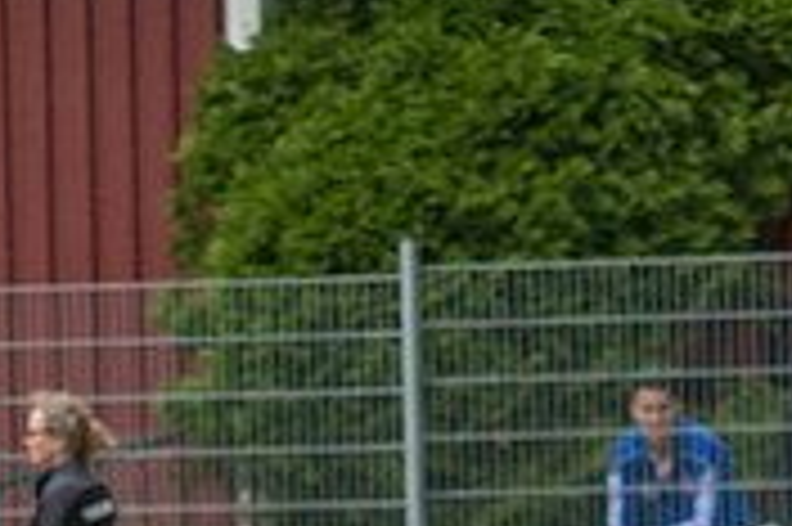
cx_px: 166
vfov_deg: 1.0
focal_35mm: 1385
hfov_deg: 1.5
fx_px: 30441
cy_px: 836
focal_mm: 420
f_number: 4
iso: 800
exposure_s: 1/1600
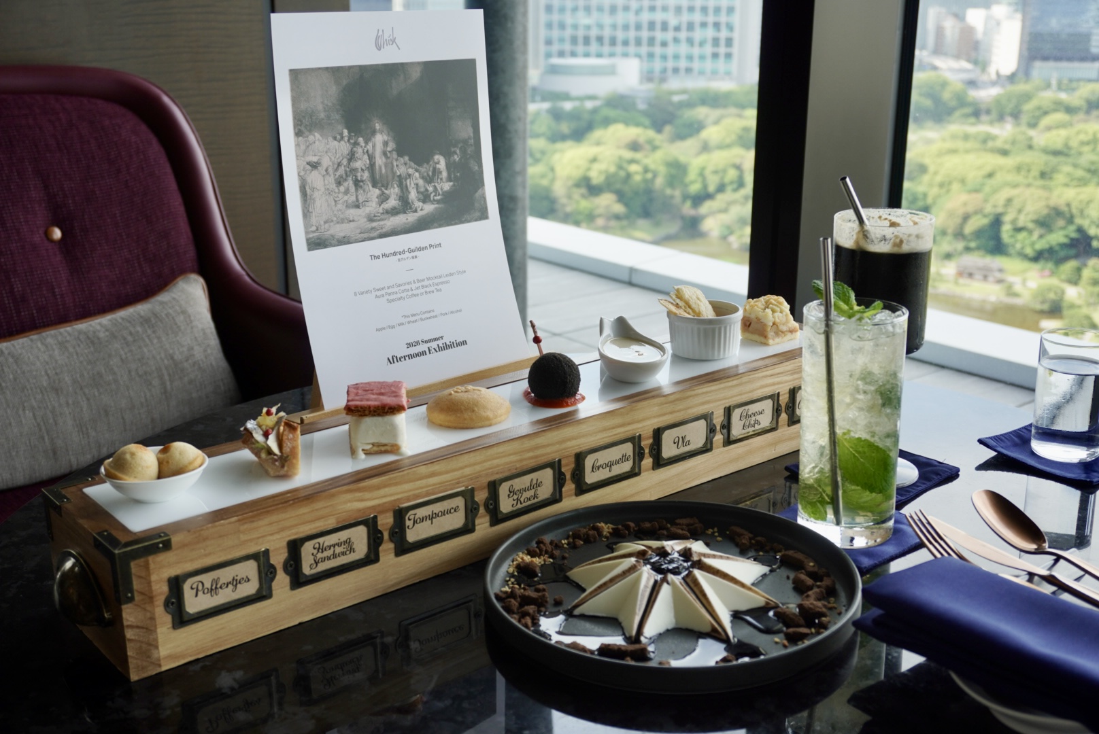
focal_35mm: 42
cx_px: 550
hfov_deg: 46.4
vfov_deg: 31.9
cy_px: 367
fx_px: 1283
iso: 100
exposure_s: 1/80
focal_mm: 28
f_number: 5.6
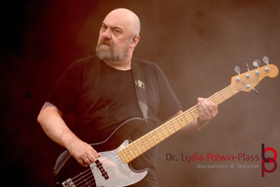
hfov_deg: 9.4
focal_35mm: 220
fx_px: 1711
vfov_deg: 6.2
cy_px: 96
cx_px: 133
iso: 500
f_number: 5.6
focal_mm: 132
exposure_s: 1/250
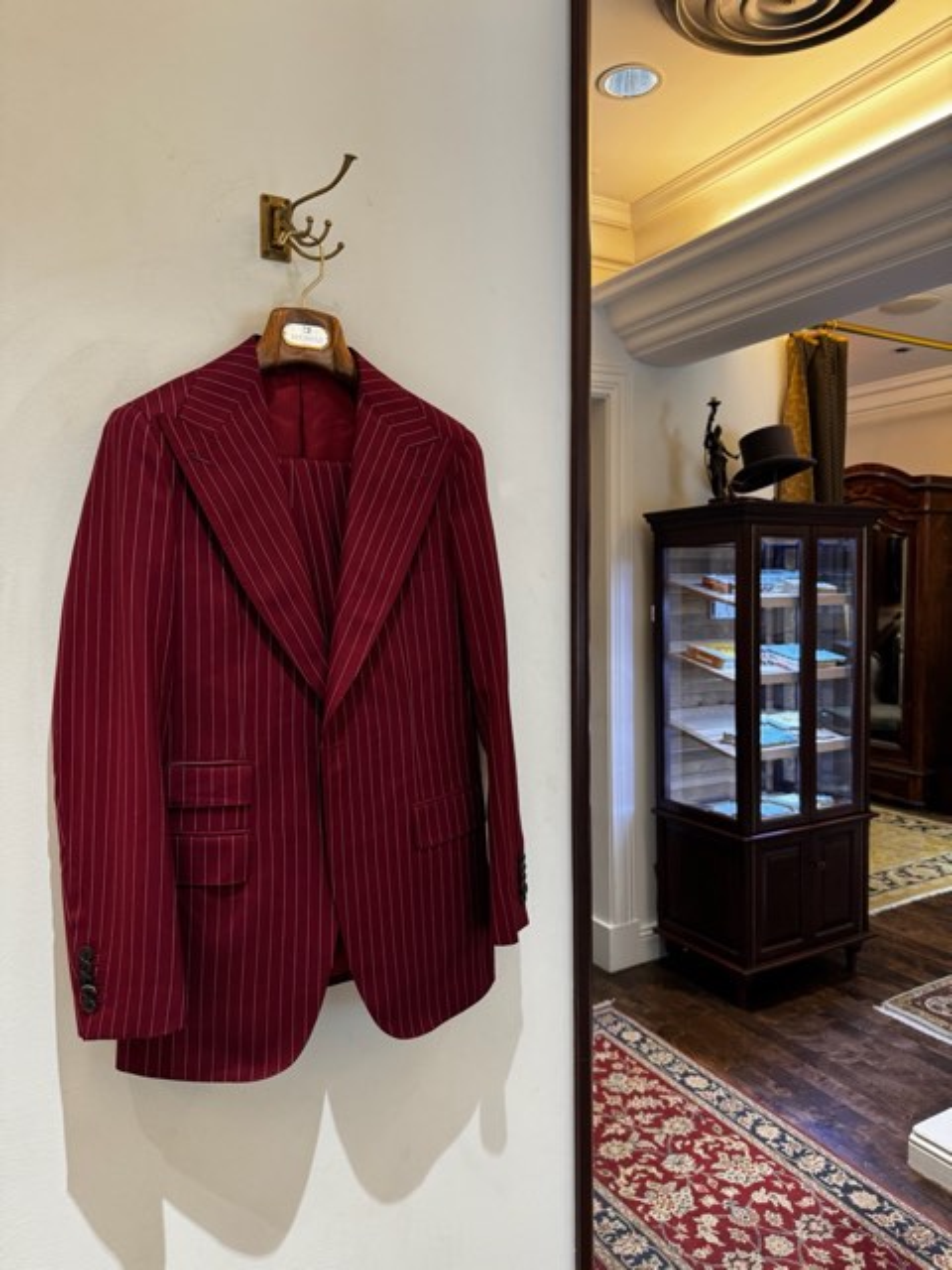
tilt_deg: -3.2
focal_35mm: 24
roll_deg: +0.0
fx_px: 880
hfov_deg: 56.8
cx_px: 476
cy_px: 635
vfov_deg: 71.6
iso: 250
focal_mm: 6.86
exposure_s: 1/60
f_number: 1.78
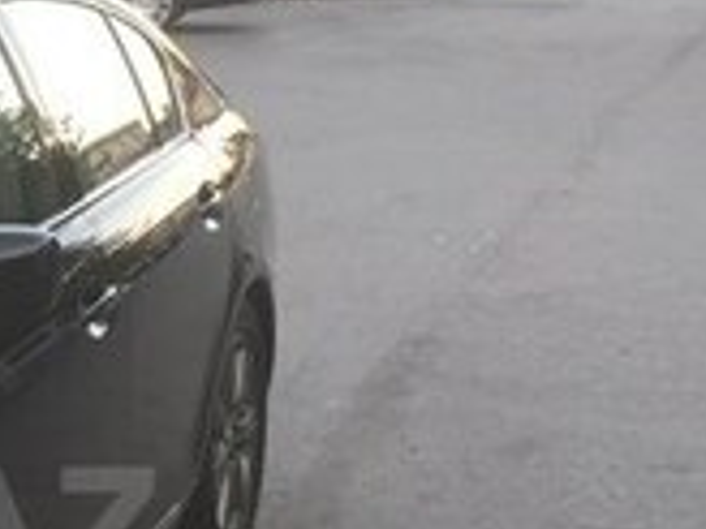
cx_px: -284
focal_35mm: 117
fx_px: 2386
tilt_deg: -12.9
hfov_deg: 15.7
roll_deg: +0.7
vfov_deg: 12.5
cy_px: 531
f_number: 2.2
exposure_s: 1/100
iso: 50
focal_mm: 4.15
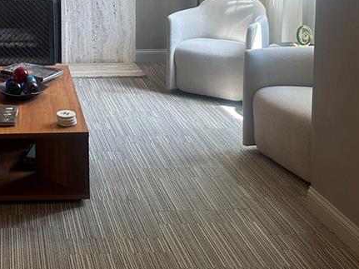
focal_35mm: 57
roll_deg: -0.3
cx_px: 23
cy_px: -45
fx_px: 591
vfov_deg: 23.6
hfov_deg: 31.9
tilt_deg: -3.7
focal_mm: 6.86
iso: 100
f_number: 1.78
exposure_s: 1/120
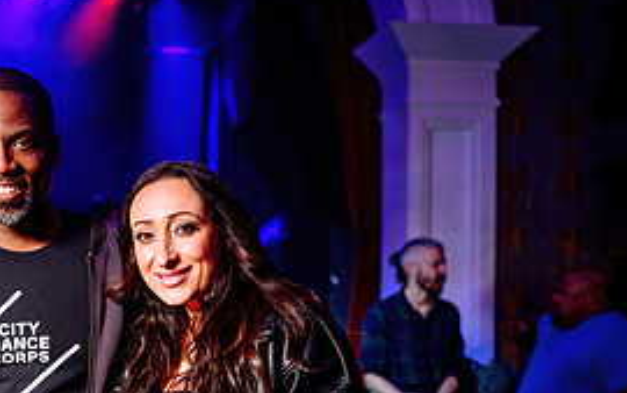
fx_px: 1060
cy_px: 362
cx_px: 37
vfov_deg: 20.5
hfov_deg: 31.1
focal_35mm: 62
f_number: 2
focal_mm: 28
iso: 800
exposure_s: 1/100
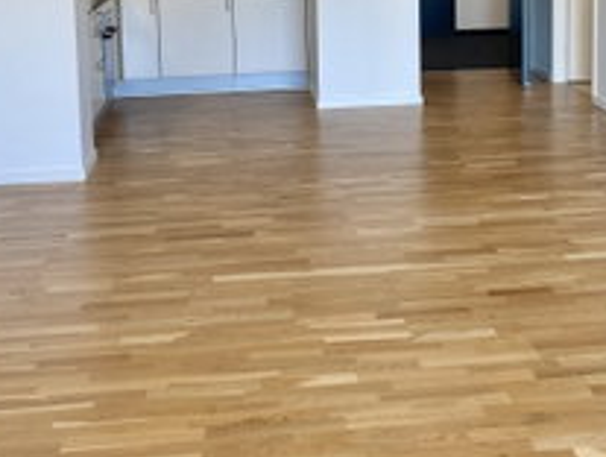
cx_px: 357
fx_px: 947
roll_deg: -1.6
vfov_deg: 26.1
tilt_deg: -7.4
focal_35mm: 54
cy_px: 32
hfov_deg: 35.4
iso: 80
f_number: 1.8
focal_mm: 3.99
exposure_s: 1/121
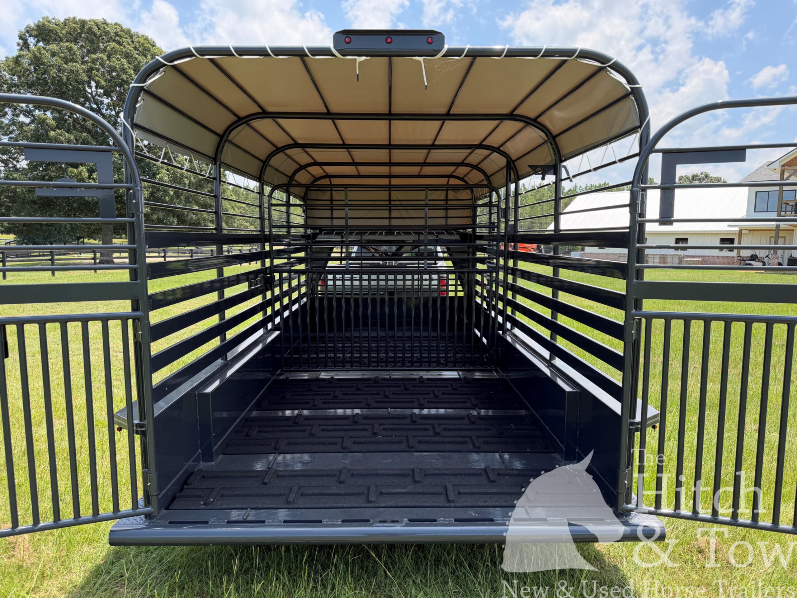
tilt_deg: -5.1
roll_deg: -1.4
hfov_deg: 71.6
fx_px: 553
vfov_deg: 56.8
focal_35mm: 24
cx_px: 398
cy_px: 299
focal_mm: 6.76
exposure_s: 1/1410
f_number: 1.78
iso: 100
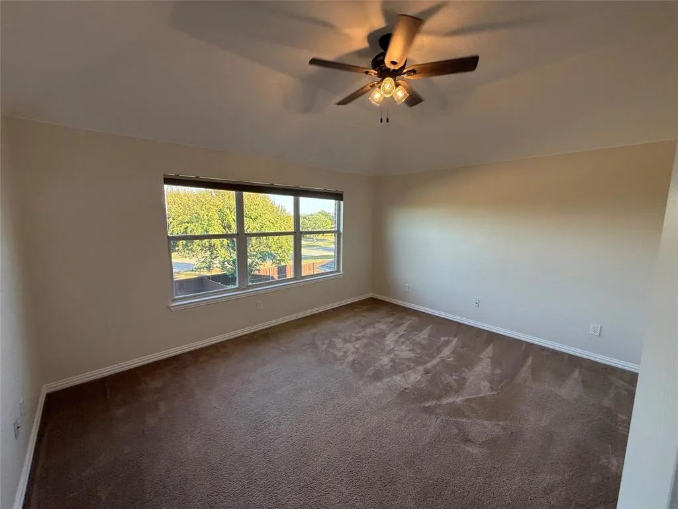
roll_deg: -1.2
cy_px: 254
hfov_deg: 102.1
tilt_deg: -7.0
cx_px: 339
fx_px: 274
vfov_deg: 85.7
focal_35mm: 14
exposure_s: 1/99
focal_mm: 2.22
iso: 80
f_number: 2.2
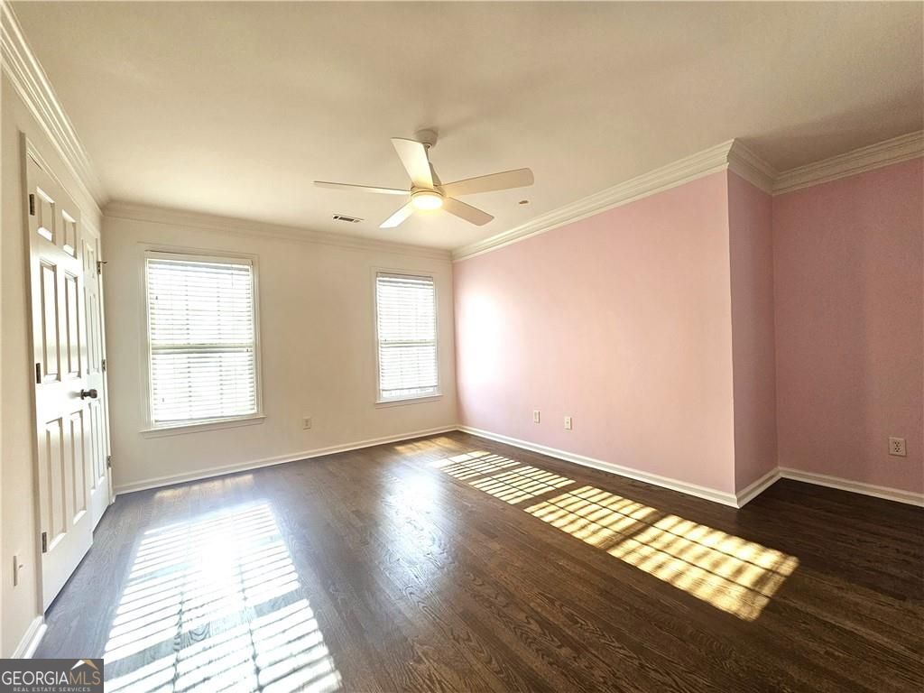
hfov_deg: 106.2
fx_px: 347
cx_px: 462
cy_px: 346
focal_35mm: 13
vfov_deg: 89.9
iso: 80
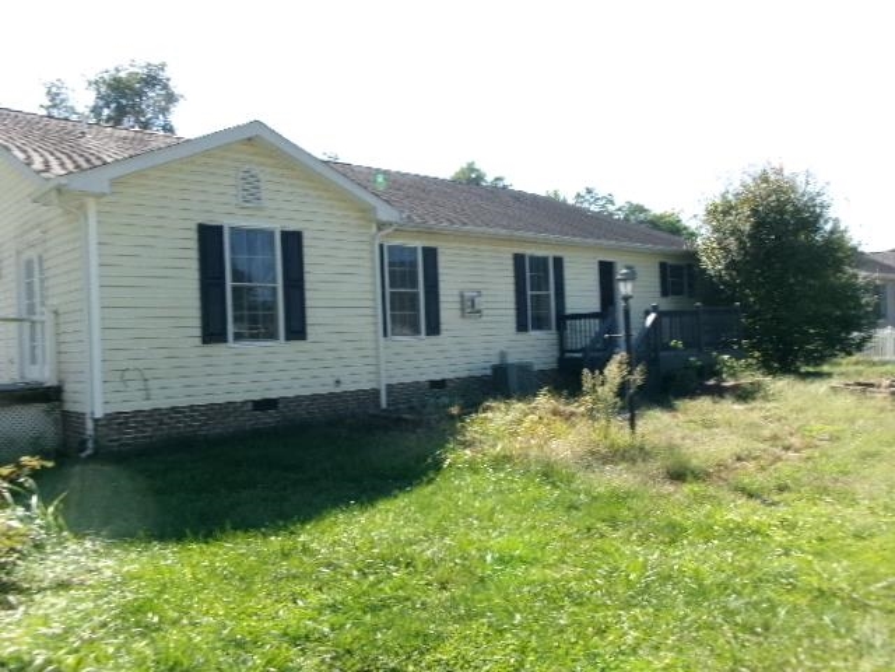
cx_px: 448
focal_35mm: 28
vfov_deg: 49.7
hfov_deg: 63.4
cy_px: 336
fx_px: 724
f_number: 10.8
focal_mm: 5.1
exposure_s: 1/50
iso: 100
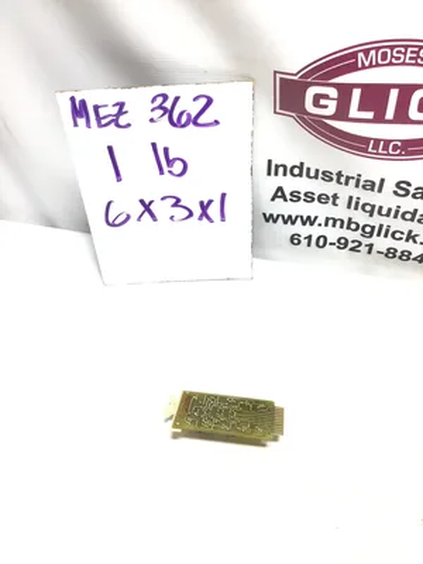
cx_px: 212
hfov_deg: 45.4
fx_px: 505
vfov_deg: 58.4
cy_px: 282
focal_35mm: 31
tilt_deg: -47.2
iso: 25
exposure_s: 1/120
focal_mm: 3.3
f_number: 2.4
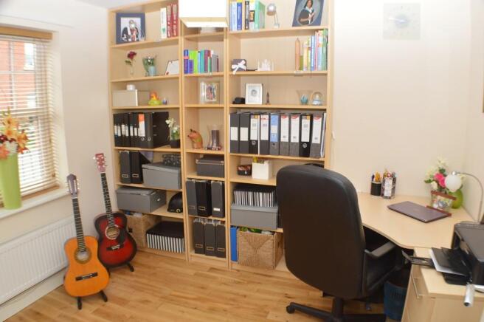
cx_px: 242
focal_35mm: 30
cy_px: 161
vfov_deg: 43.5
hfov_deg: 62.0
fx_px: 403
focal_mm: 20
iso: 200
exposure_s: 1/10
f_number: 8
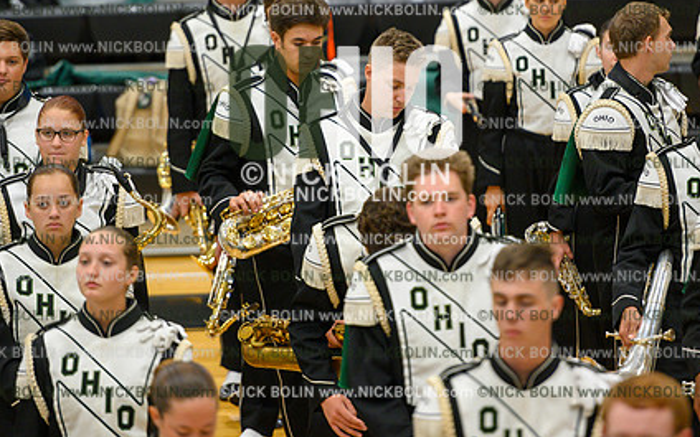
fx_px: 5323
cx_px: 345
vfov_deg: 4.7
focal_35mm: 279
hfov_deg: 7.5
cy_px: 125
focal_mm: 200
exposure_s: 1/320
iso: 1600
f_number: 2.8
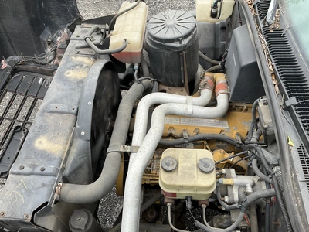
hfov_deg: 61.7
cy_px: 116
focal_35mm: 29
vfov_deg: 48.2
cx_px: 154
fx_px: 259
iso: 25
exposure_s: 1/279
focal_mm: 3
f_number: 1.8
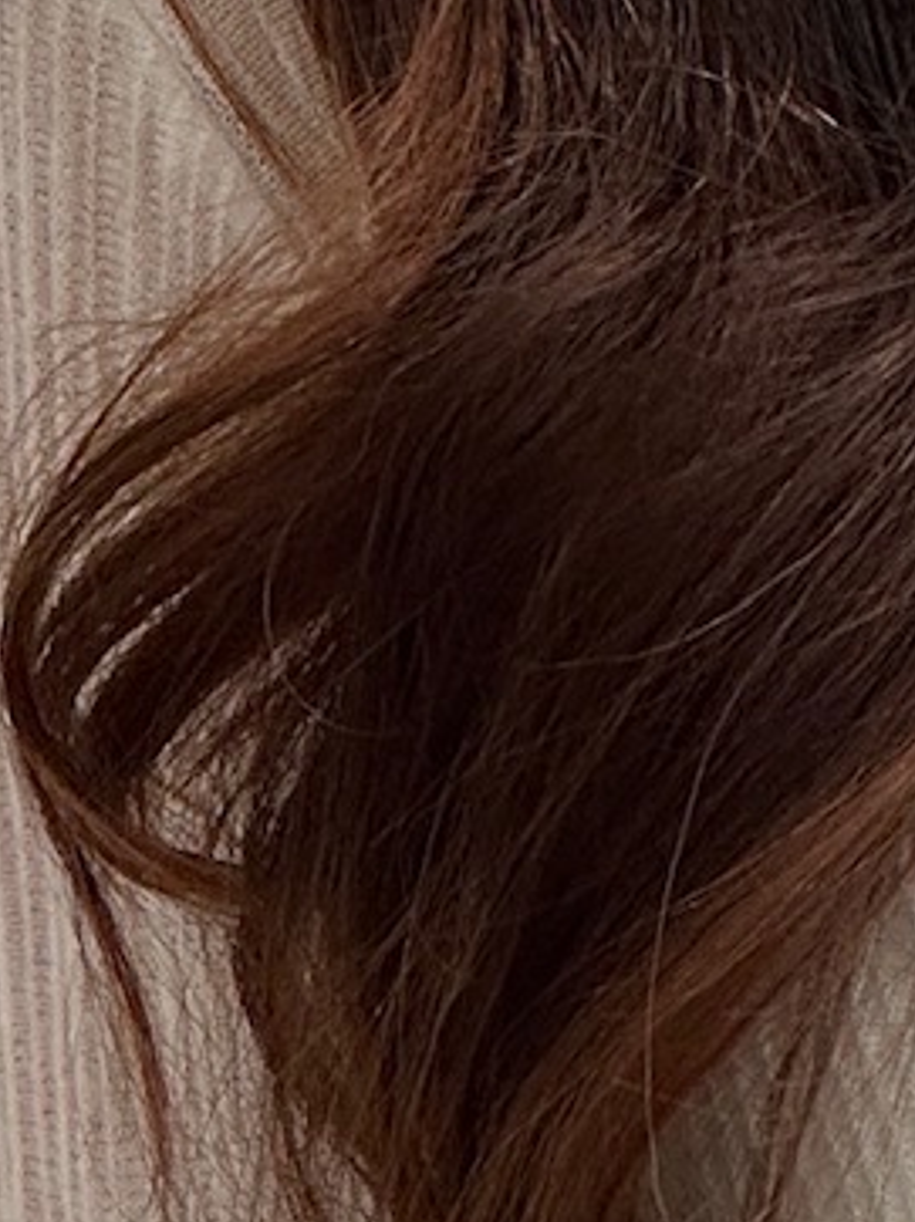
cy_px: -976
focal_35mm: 436
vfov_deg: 4.5
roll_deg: +0.7
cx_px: 1705
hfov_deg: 3.4
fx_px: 15384
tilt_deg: -1.3
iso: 80
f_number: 2.8
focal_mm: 9
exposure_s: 1/120
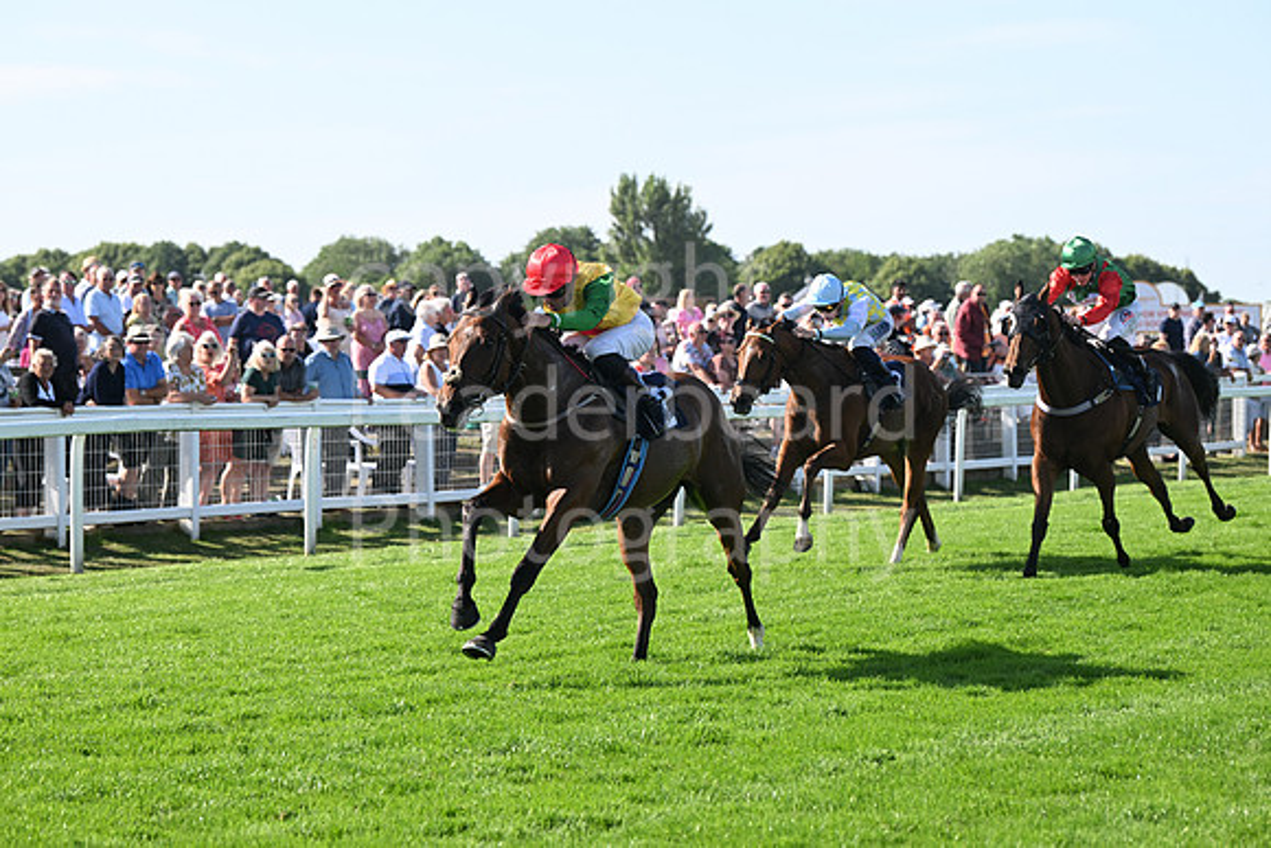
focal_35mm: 125
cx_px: 636
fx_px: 4414
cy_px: 424
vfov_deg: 11.0
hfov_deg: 16.4
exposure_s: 1/1250
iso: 400
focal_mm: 125
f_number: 5.6
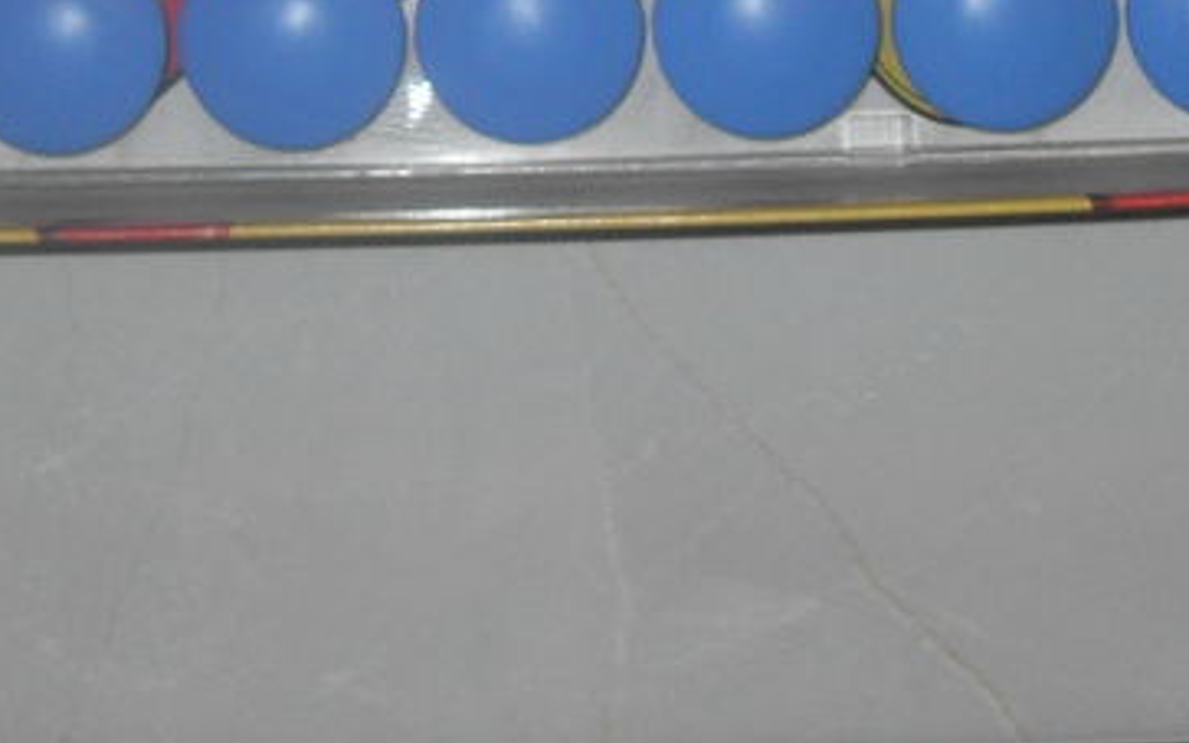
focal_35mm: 108
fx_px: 3500
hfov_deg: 19.3
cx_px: 557
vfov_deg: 11.6
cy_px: -412
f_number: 2.8
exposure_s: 1/45
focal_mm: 6.3
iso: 100
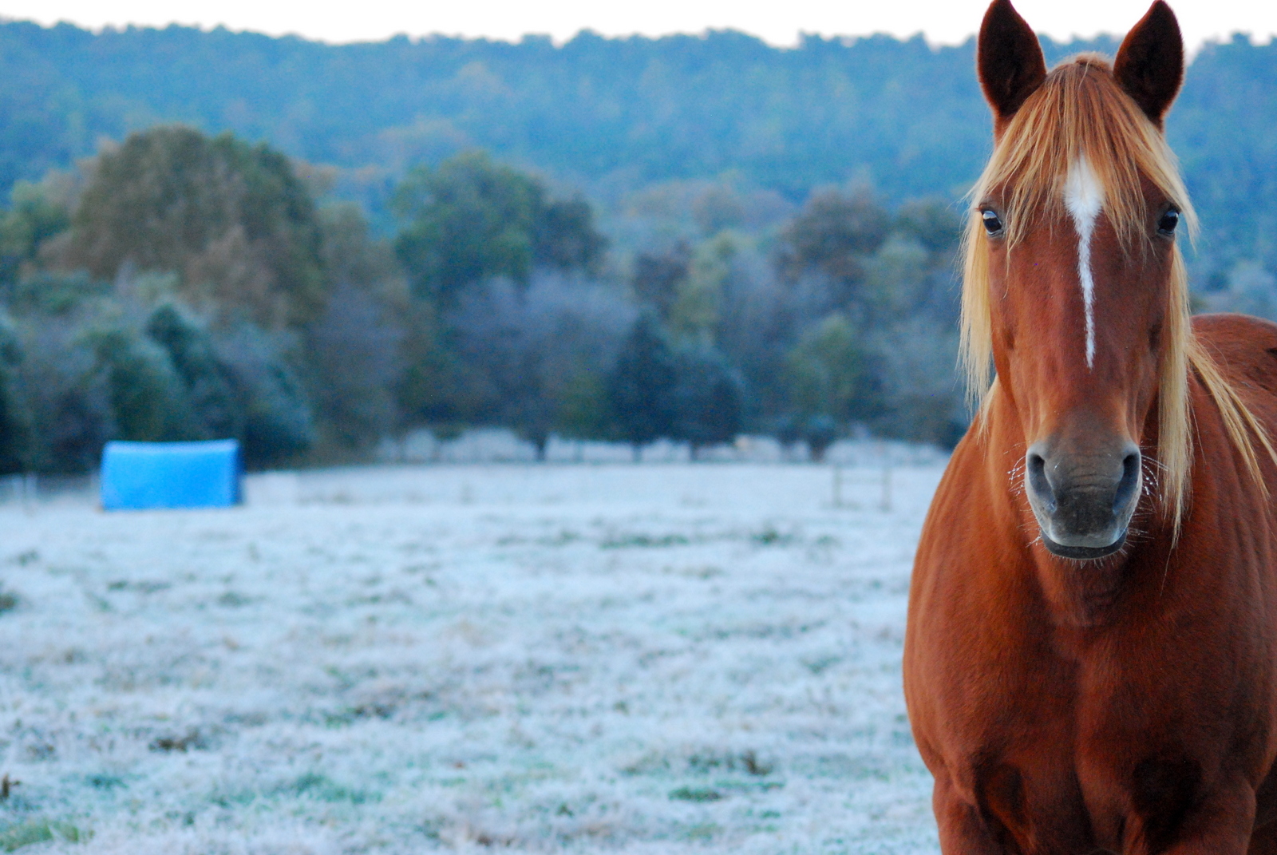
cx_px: 638
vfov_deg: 13.1
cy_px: 428
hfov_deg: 19.4
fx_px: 3729
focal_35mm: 105
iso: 1600
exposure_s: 1/100
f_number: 5
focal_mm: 70
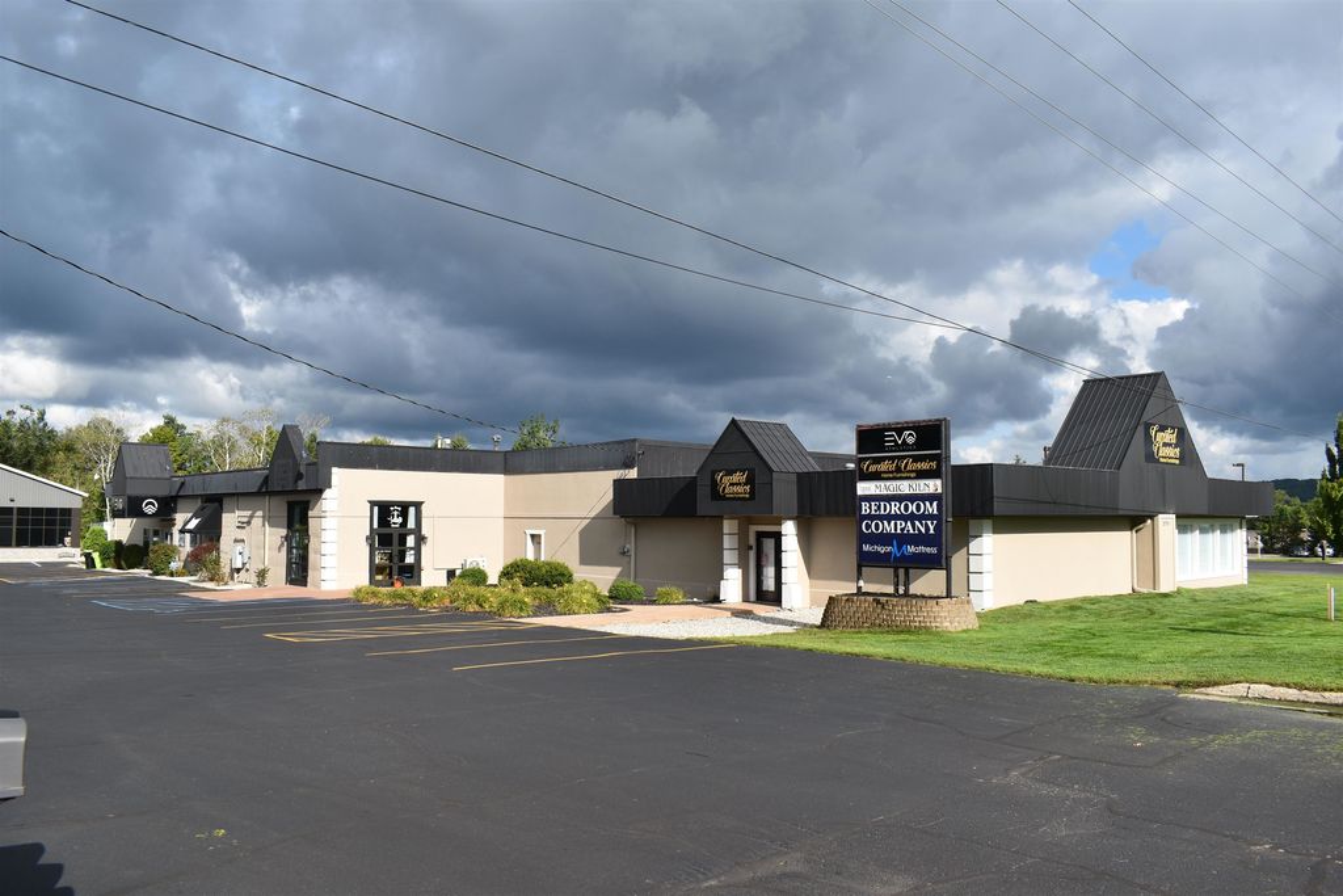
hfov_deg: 67.4
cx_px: 672
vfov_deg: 47.9
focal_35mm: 27
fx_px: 1007
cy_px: 448
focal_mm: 18
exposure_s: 1/320
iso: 100
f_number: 8
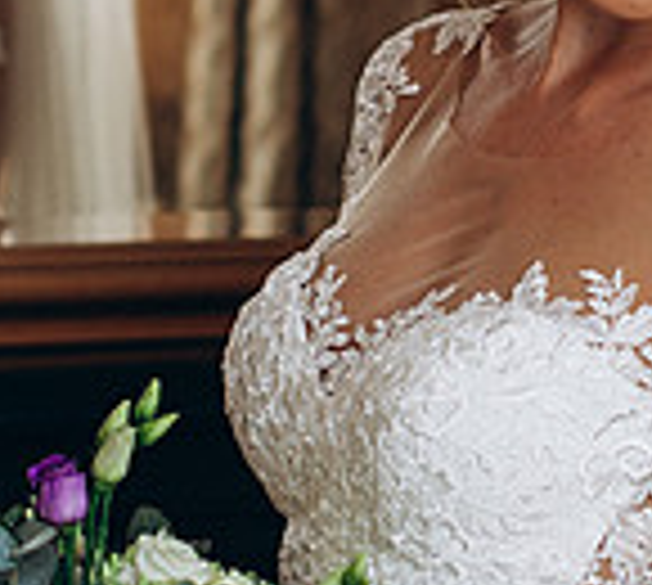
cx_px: 544
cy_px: 268
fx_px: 4817
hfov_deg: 7.7
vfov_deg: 6.9
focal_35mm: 238
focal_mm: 35
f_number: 2.2
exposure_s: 1/80
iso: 160
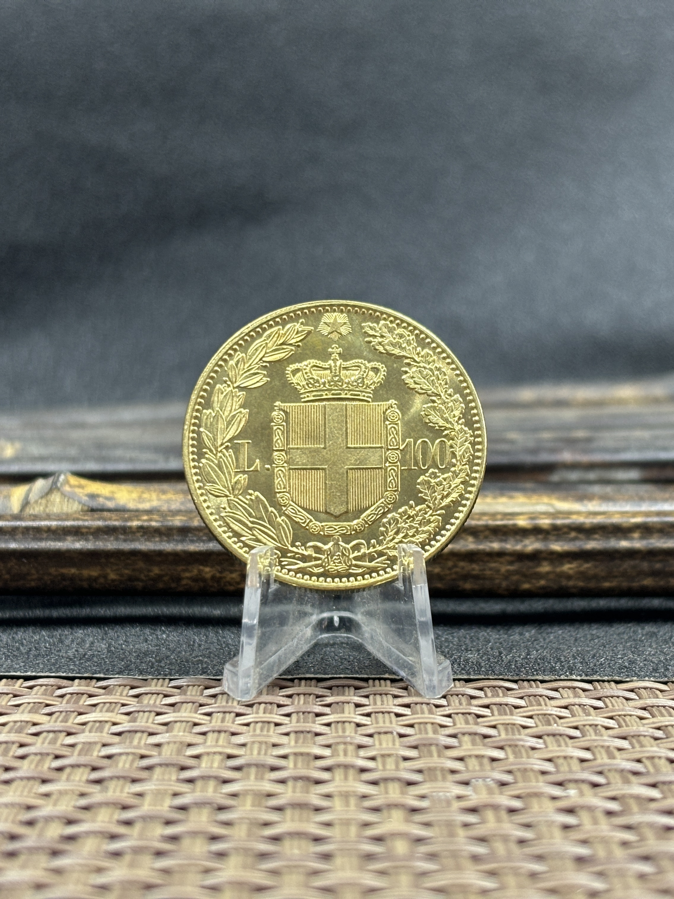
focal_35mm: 52
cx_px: 337
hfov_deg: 28.0
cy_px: 450
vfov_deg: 36.8
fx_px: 1350
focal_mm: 5.96
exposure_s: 1/60
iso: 100
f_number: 1.6
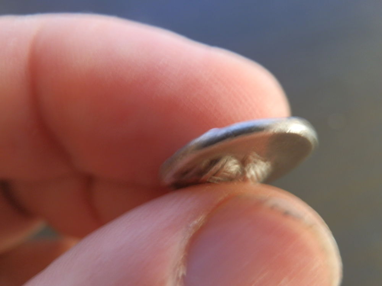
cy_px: 143
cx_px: 191
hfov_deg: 54.0
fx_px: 375
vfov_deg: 41.8
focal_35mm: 34
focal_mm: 6.17
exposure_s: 1/10
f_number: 3.5
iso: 200
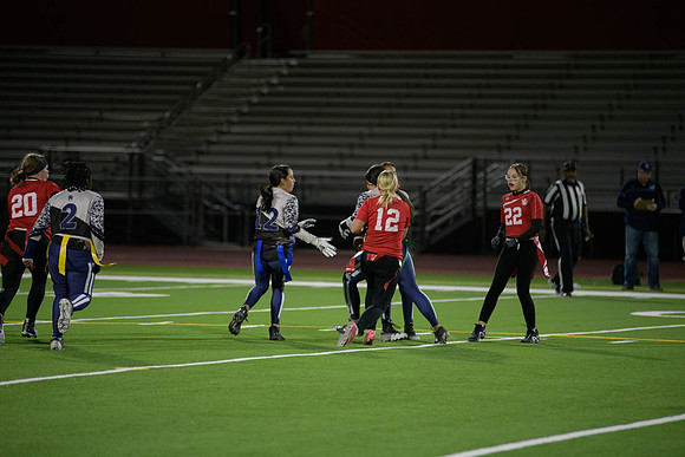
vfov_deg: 6.9
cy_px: 228
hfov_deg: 10.3
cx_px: 342
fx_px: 3806
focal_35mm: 200
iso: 2500
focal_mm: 200
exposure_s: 1/640
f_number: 2.8
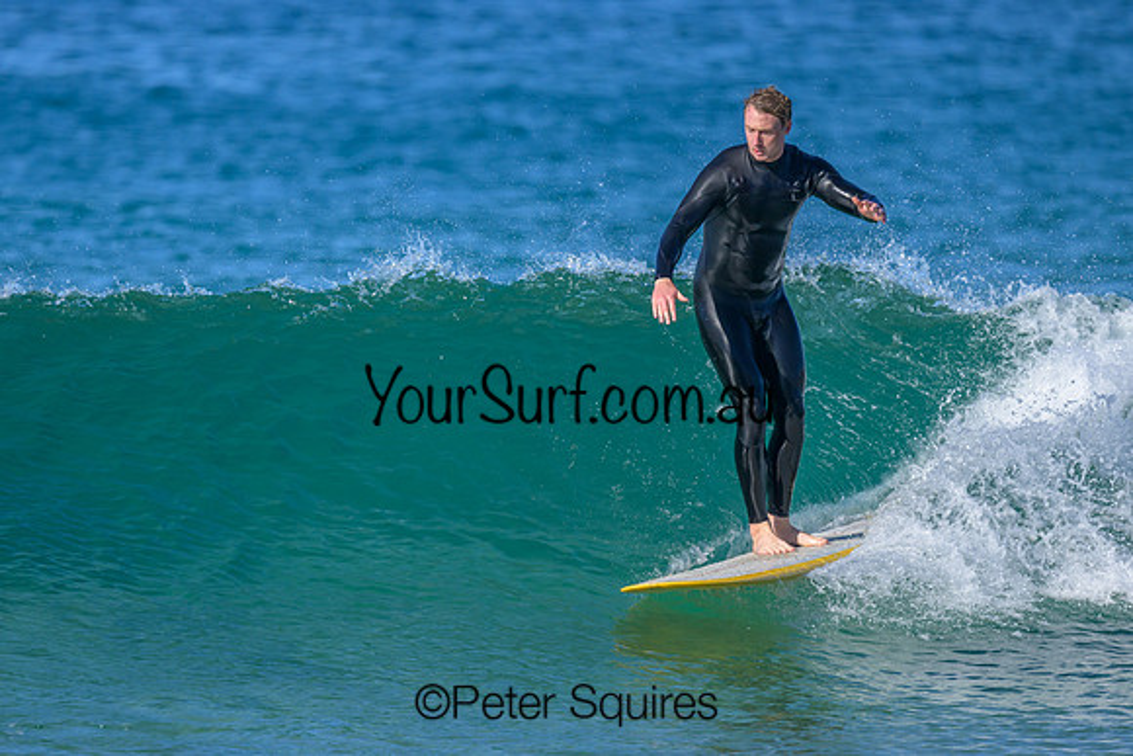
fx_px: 29259
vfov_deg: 1.5
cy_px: 406
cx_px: 503
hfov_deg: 2.2
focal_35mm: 930
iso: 500
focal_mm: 800
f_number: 6.3
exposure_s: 1/2000
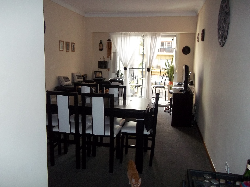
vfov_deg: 44.2
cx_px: 125
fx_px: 231
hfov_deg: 56.8
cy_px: 94
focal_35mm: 32
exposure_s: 1/40
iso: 160
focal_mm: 5.7
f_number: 2.9
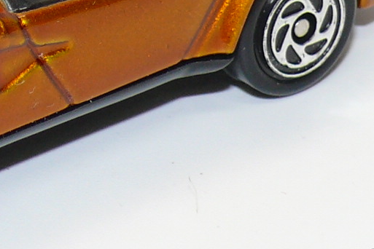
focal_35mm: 331
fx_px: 3438
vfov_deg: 4.1
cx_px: -24
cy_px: -77
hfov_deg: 6.2
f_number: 4
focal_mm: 13.3
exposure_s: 1/30
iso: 100
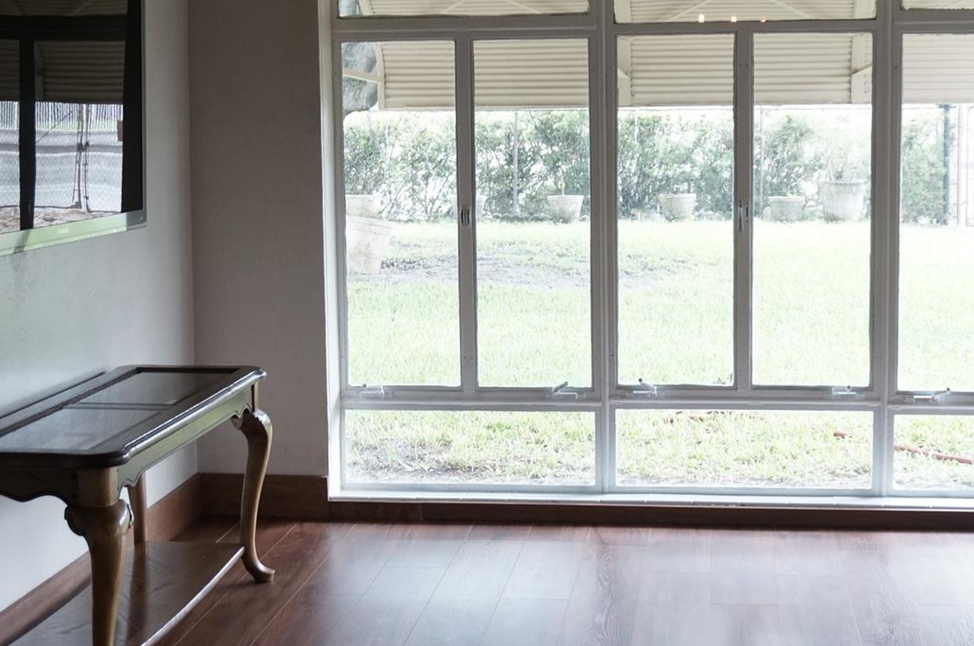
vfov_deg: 21.6
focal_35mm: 63
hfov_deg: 32.0
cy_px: 252
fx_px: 1695
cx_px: 540
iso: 800
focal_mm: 29
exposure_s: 1/100
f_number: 4.5
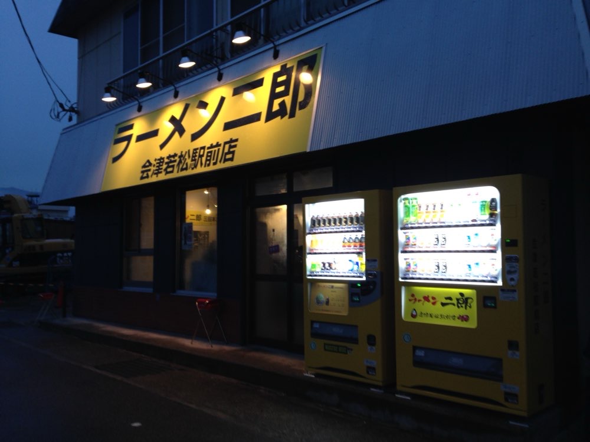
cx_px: 295
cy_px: 221
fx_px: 562
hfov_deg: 55.4
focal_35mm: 33
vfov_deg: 42.9
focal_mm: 4.12
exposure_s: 1/24
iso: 50
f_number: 2.4
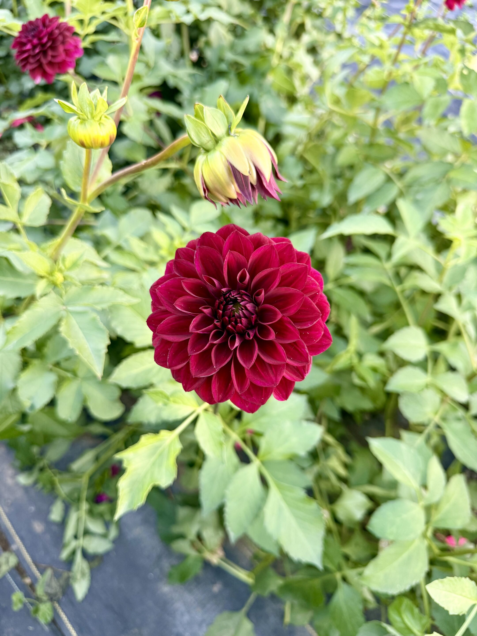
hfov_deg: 56.8
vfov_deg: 71.6
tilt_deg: -52.8
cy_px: 318
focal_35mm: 24
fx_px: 441
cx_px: 238
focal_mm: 6.76
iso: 200
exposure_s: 1/98
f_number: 1.78
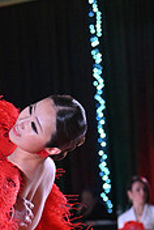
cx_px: -65
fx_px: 2103
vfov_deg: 6.2
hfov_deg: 4.2
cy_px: 310
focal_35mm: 329
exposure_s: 1/400
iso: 4000
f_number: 5
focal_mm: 100
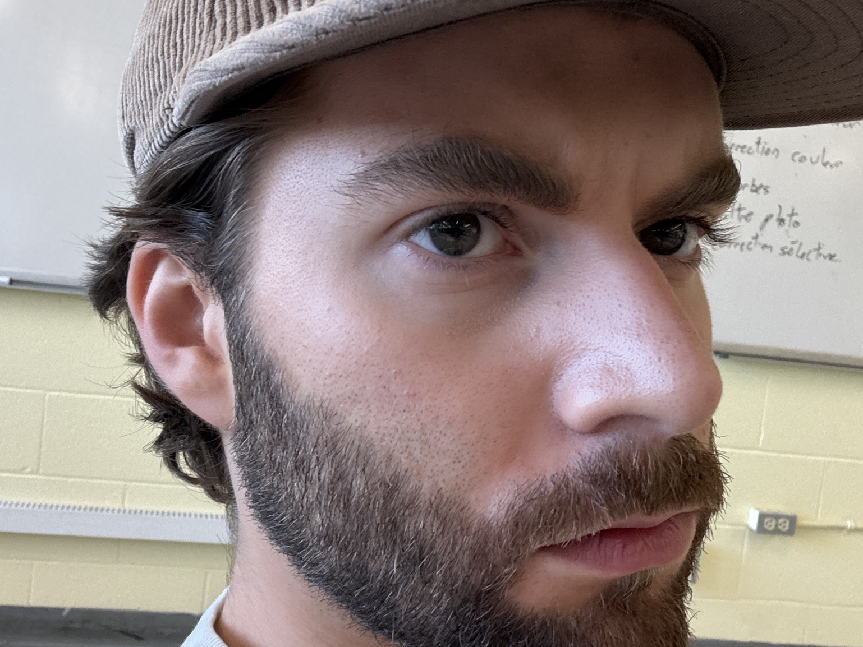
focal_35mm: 39
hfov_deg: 47.8
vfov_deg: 36.8
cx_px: 404
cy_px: 322
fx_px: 972
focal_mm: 2.69
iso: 100
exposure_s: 1/60
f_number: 1.9
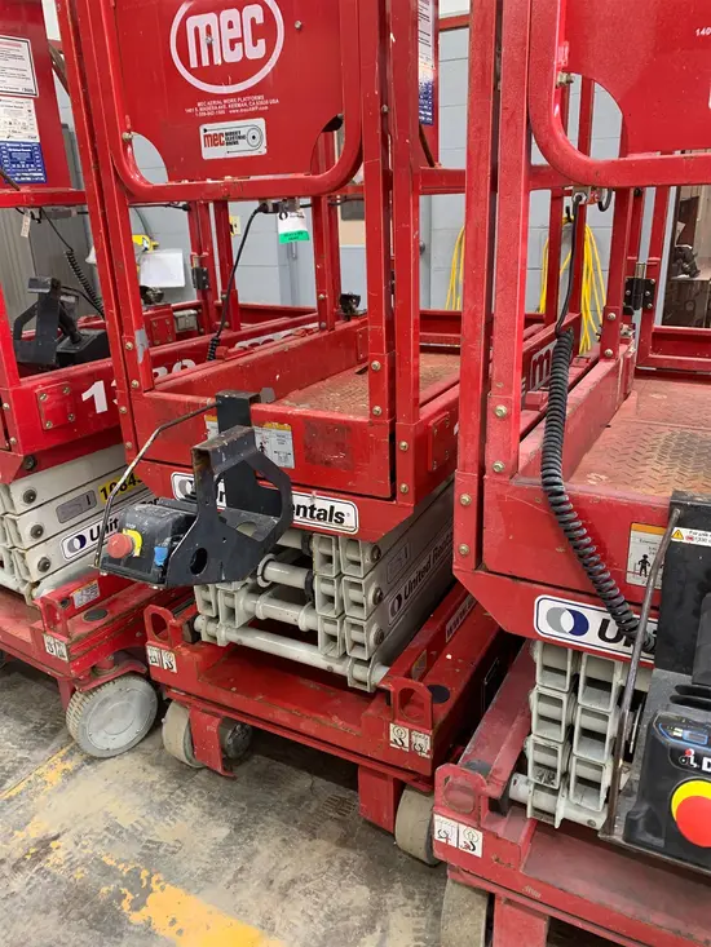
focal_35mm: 26
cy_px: 474
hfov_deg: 53.1
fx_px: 712
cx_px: 356
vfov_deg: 67.3
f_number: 1.8
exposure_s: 1/60
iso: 160
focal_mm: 4.25
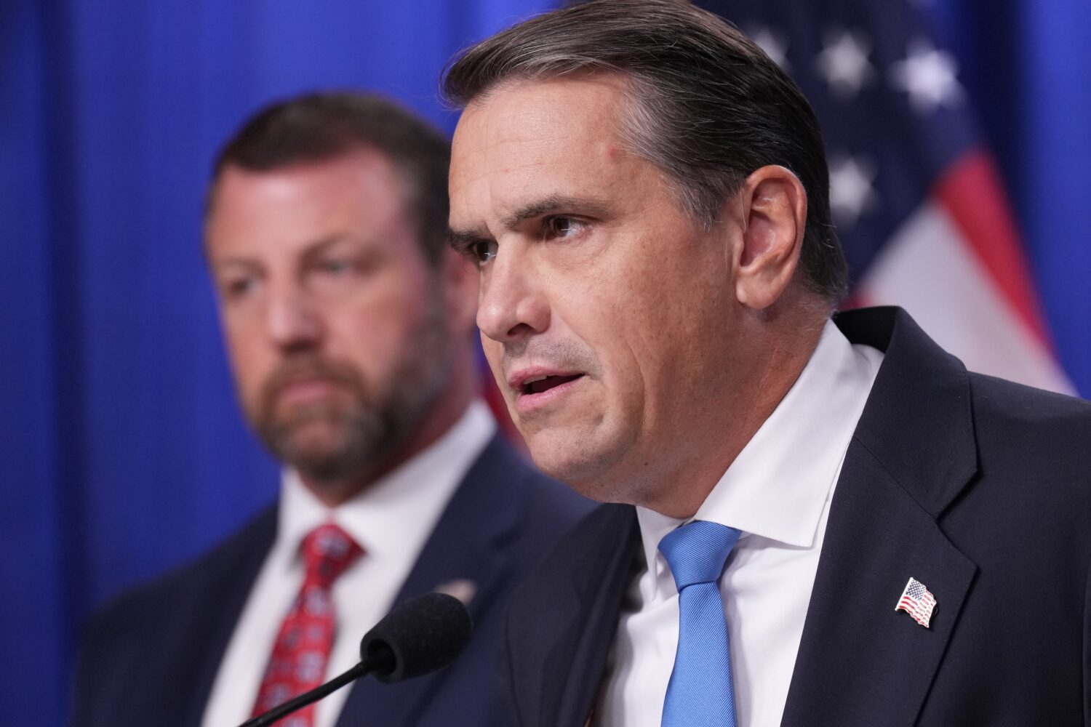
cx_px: 546
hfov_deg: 6.9
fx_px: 9091
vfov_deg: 4.6
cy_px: 364
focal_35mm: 300
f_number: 3.5
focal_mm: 200
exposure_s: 1/400
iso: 2000
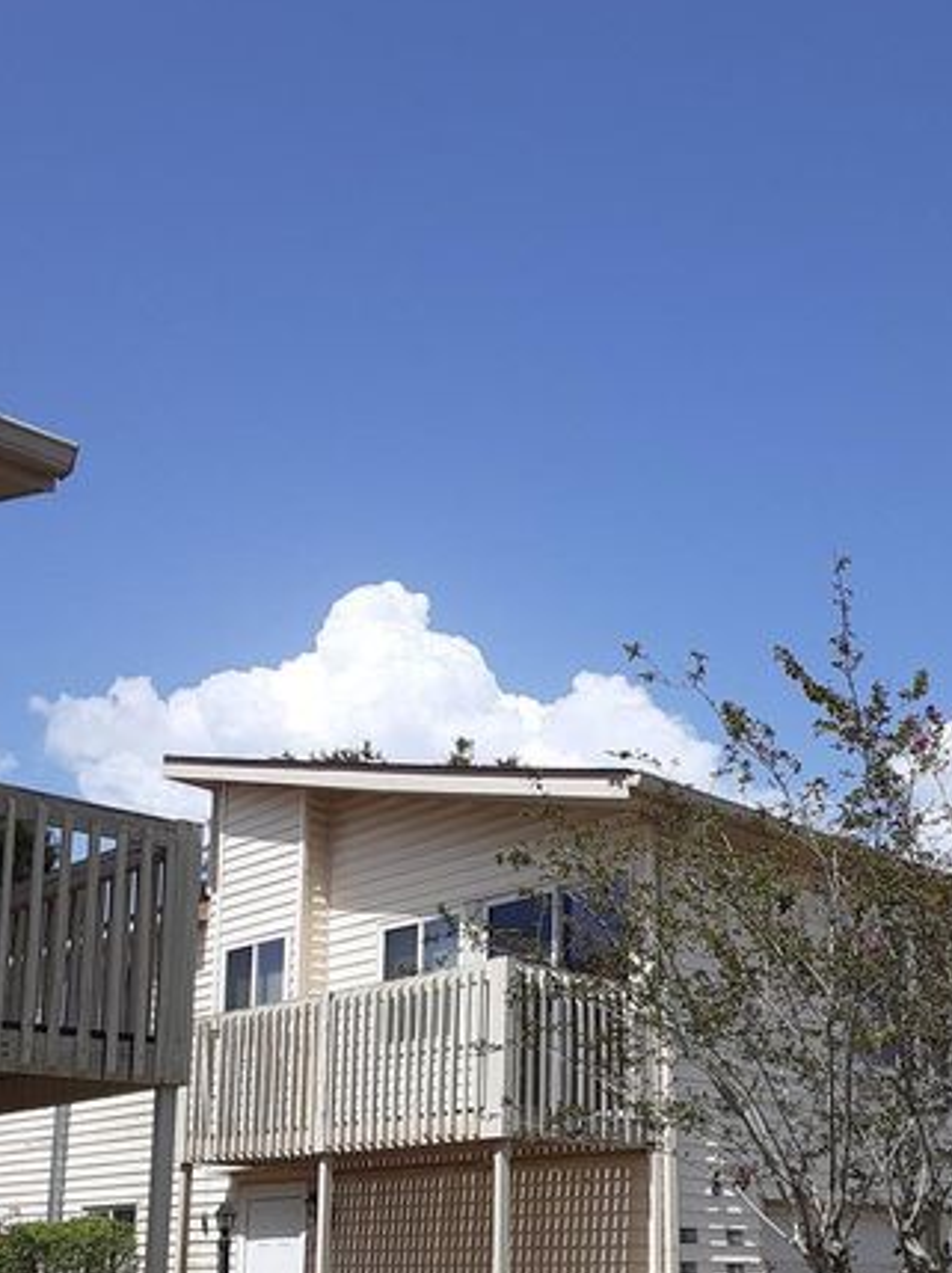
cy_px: 954
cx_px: 549
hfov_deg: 34.2
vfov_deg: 43.4
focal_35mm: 42
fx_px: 1542
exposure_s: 1/2347
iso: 40
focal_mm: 2.91
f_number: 1.9
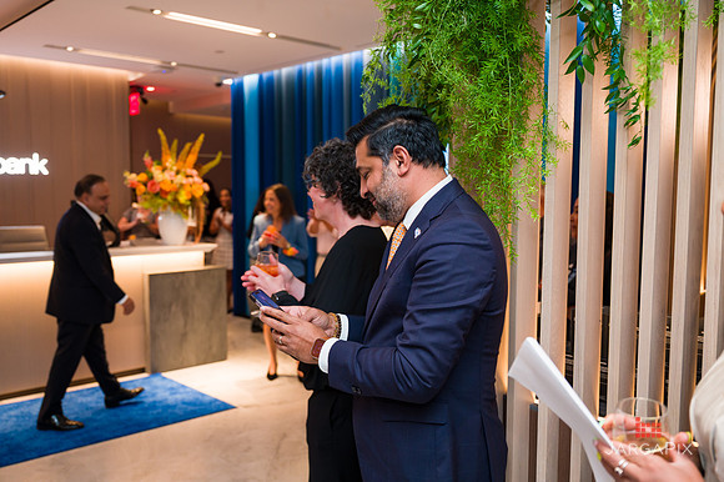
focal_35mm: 33
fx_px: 671
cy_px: 241
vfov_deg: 39.5
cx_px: 362
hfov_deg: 56.7
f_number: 3.2
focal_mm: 33
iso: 800
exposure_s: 1/160
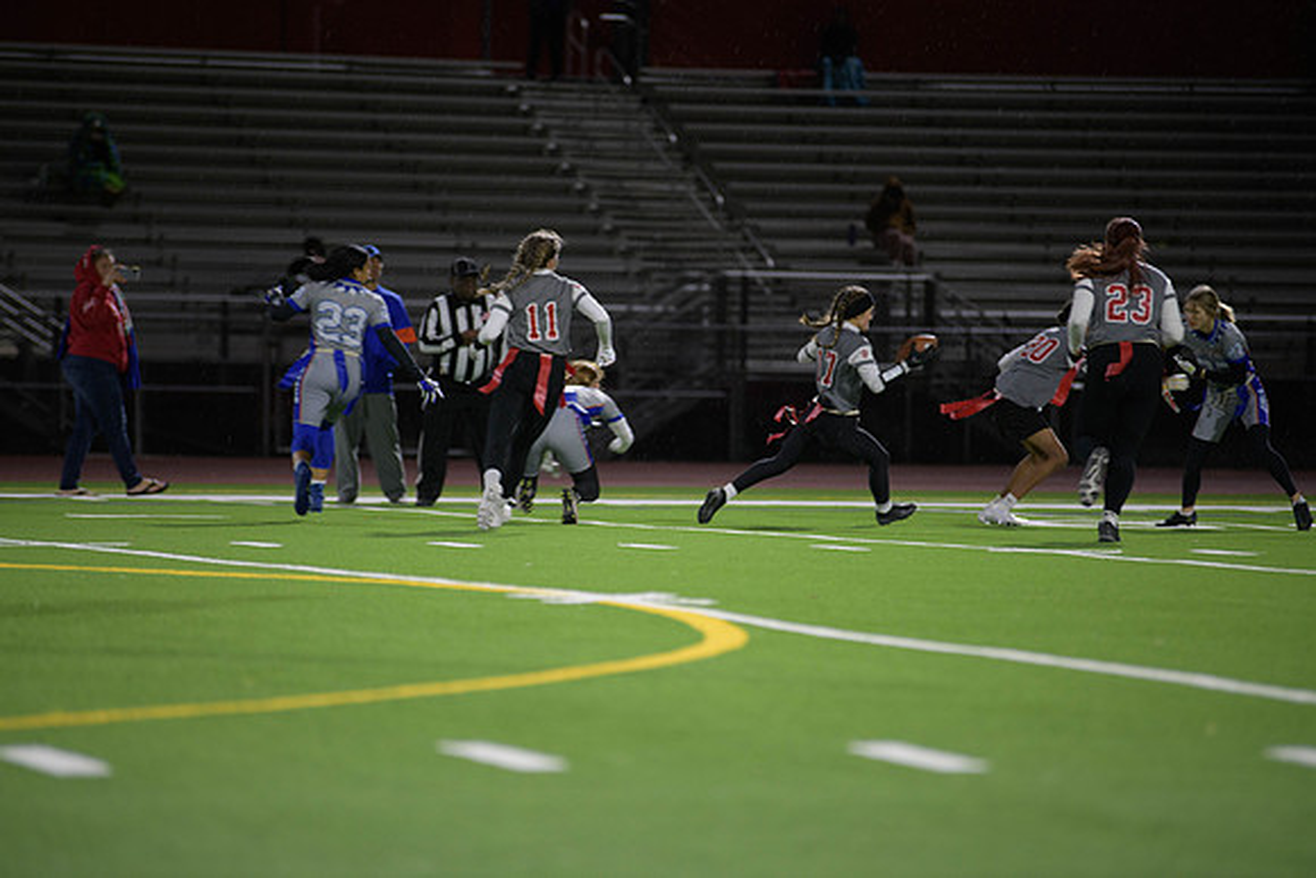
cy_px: 439
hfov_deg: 10.8
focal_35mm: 190
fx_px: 6947
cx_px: 658
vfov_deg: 7.2
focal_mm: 190
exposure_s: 1/200
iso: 1000
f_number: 2.8
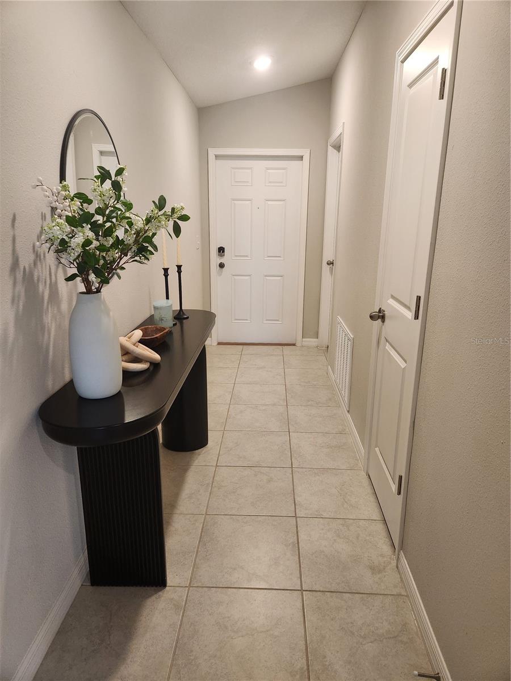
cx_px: 256
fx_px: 453
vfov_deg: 73.9
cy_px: 340
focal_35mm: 23
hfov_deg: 58.9
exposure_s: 1/120
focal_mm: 5.4
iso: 250
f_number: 1.8
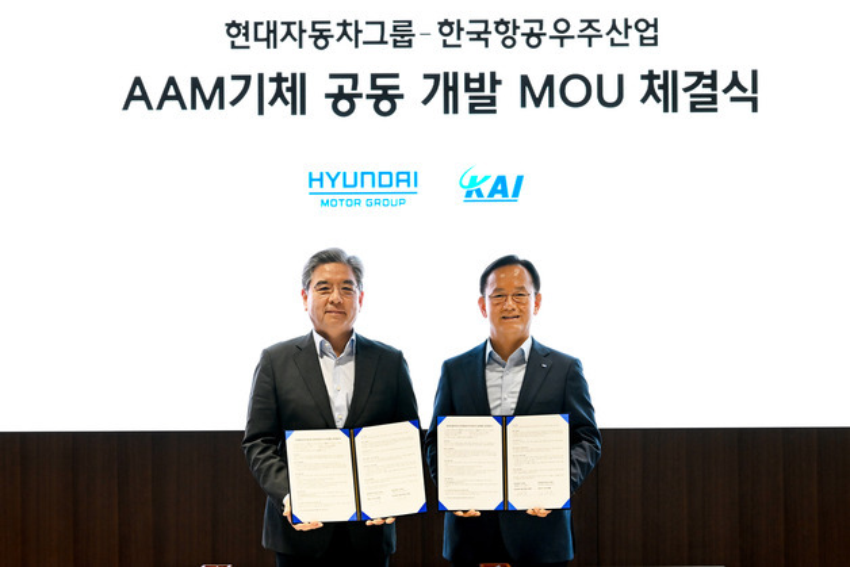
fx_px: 2881
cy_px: 284
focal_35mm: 122
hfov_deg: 16.8
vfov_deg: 11.2
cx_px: 425
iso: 1600
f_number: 6.3
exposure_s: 1/80
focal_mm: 122
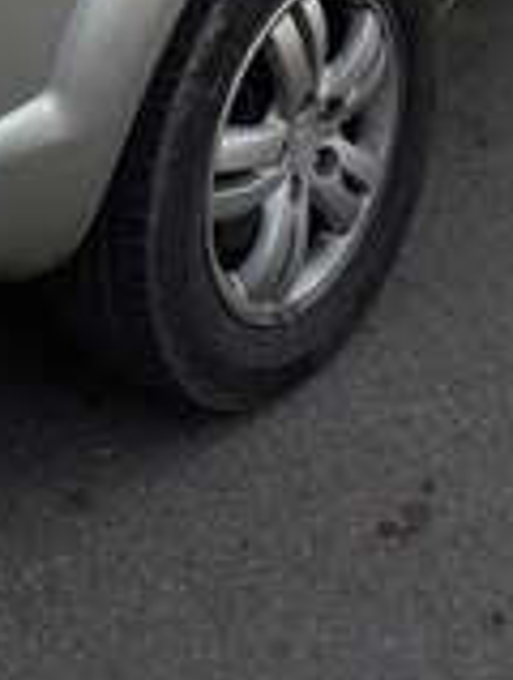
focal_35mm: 84
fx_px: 1653
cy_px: -231
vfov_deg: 20.9
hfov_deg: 17.6
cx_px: 188
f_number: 1.9
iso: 40
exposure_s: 1/407
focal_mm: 3.6
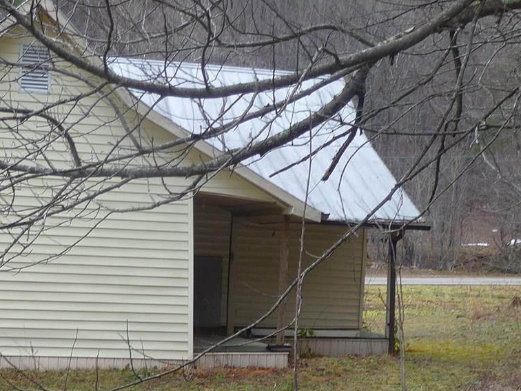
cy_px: 250
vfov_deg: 16.8
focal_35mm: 88
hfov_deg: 22.2
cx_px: 190
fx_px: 1324
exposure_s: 1/60
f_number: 4.2
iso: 100
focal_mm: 8
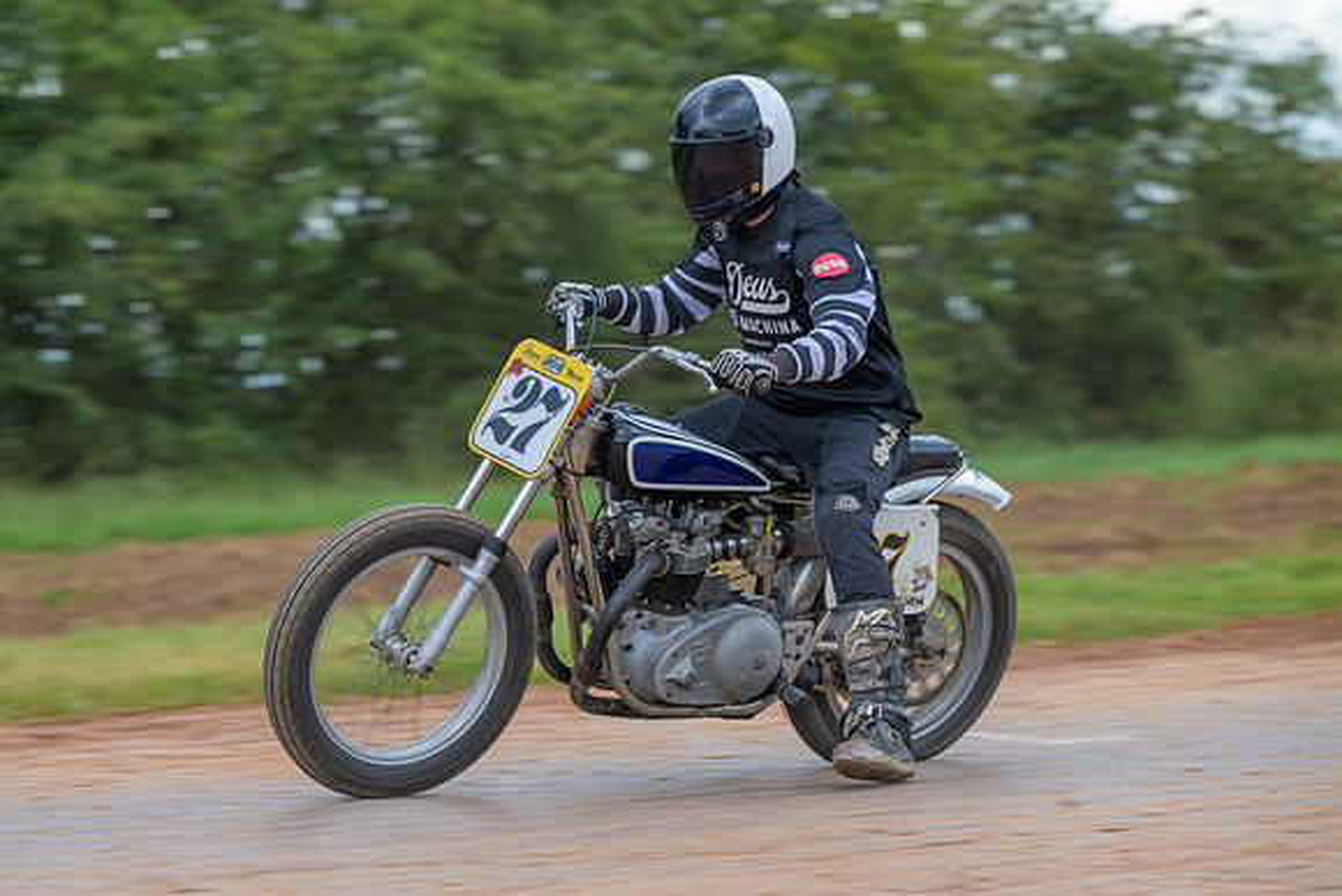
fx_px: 5597
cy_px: 509
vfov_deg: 9.1
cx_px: 599
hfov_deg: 13.7
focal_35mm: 150
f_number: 4
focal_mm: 125
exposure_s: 1/250
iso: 125
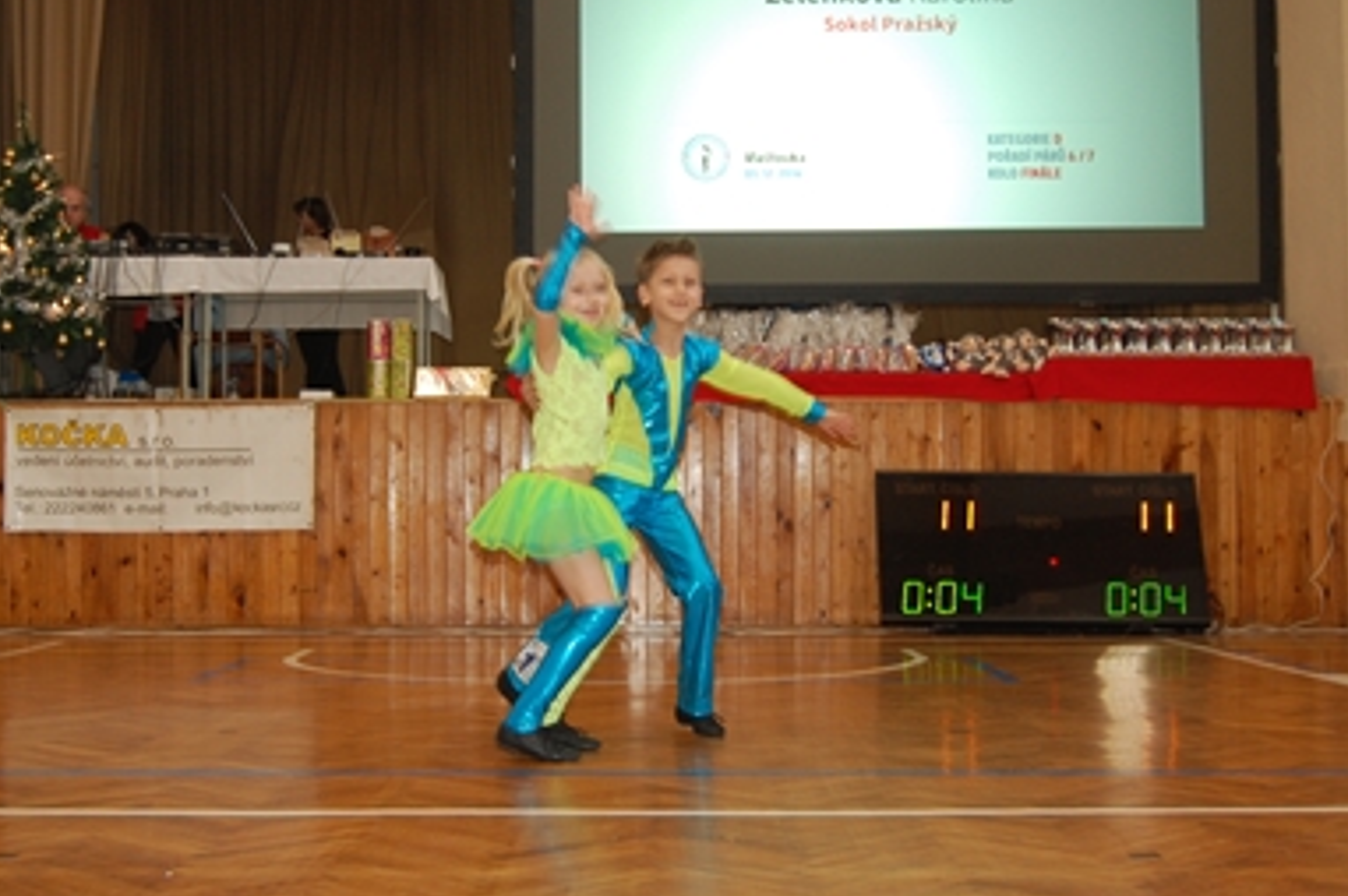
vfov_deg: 26.4
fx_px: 1908
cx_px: 572
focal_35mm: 51
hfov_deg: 38.8
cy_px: 423
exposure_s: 1/60
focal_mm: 26
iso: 400
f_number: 4.2
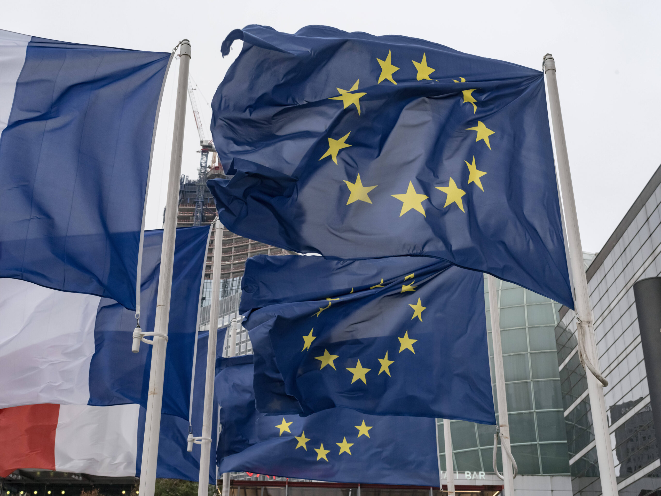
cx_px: 330
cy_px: 248
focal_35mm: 43
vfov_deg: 33.6
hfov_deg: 43.9
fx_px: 821
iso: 3200
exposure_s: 1/640
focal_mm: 55
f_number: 8
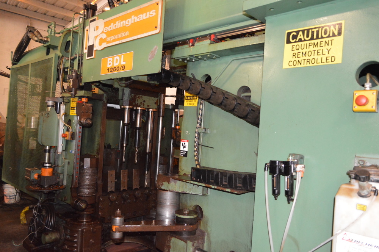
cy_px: 126
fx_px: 284
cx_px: 190
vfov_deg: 47.9
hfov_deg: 67.4
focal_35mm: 27
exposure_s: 1/15
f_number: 3.5
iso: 3200
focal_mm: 18
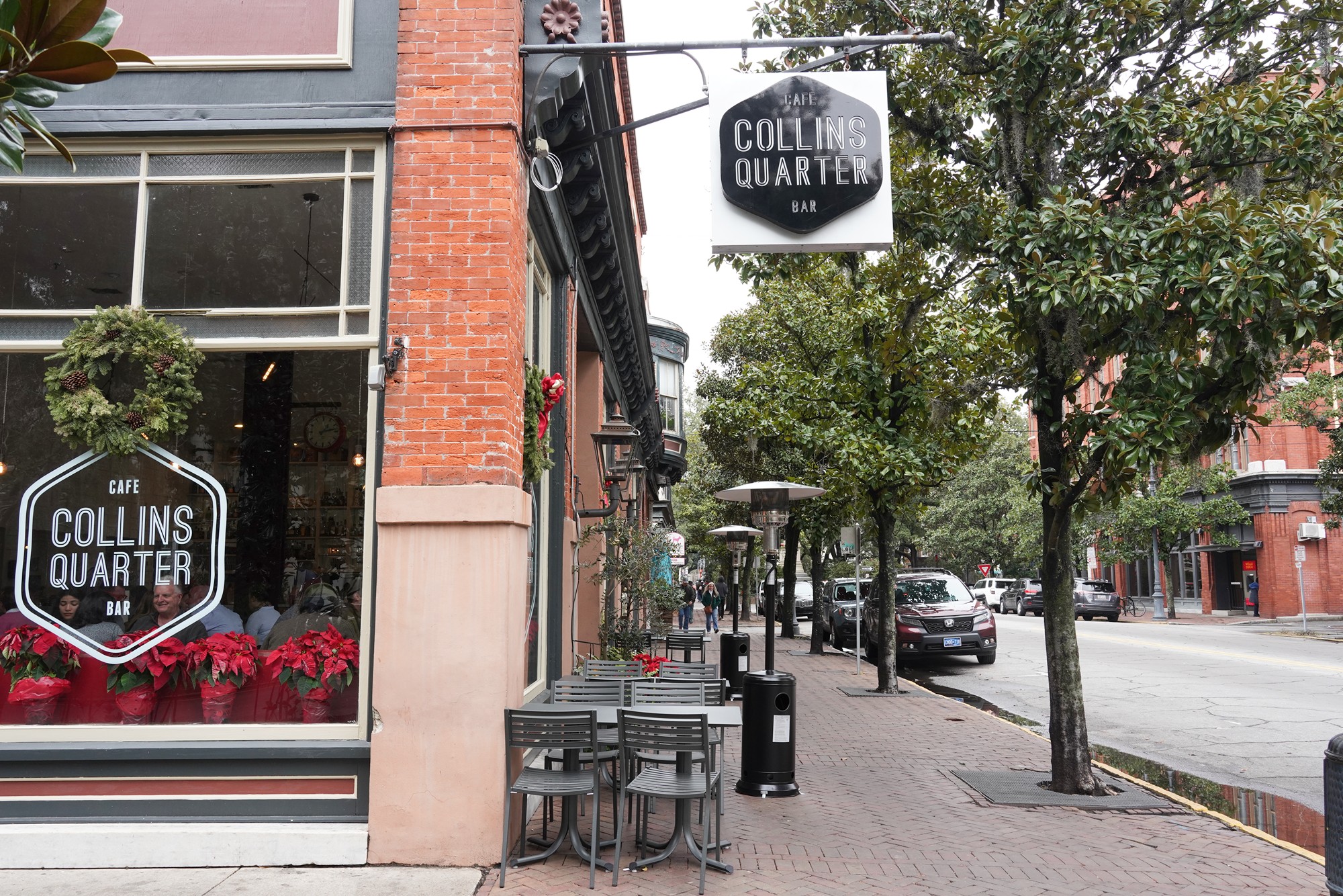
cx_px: 672
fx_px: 1045
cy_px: 448
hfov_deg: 65.5
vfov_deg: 46.4
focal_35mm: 28
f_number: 10
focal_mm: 28
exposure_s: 1/100
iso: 640
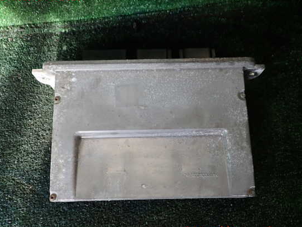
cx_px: 145
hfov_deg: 55.3
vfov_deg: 43.0
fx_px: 288
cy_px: 114
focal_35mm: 33
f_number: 2.3
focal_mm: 5.4
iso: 100
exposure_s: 1/80
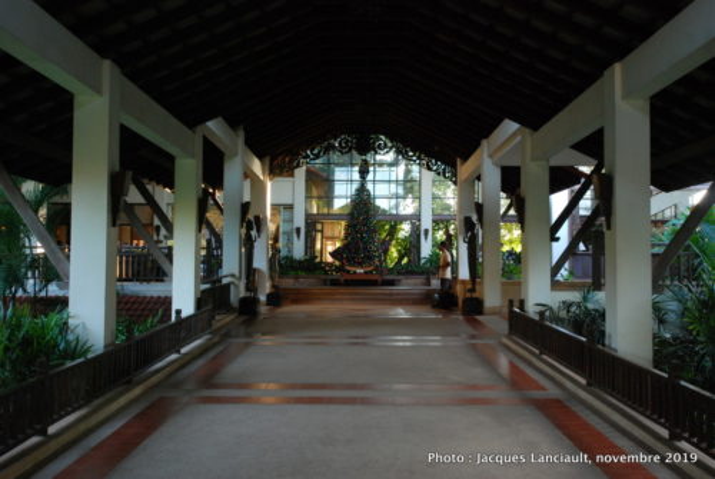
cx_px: 358
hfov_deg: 53.1
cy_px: 240
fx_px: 716
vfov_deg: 37.0
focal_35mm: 36
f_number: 4.5
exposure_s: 1/50
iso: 800
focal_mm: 24
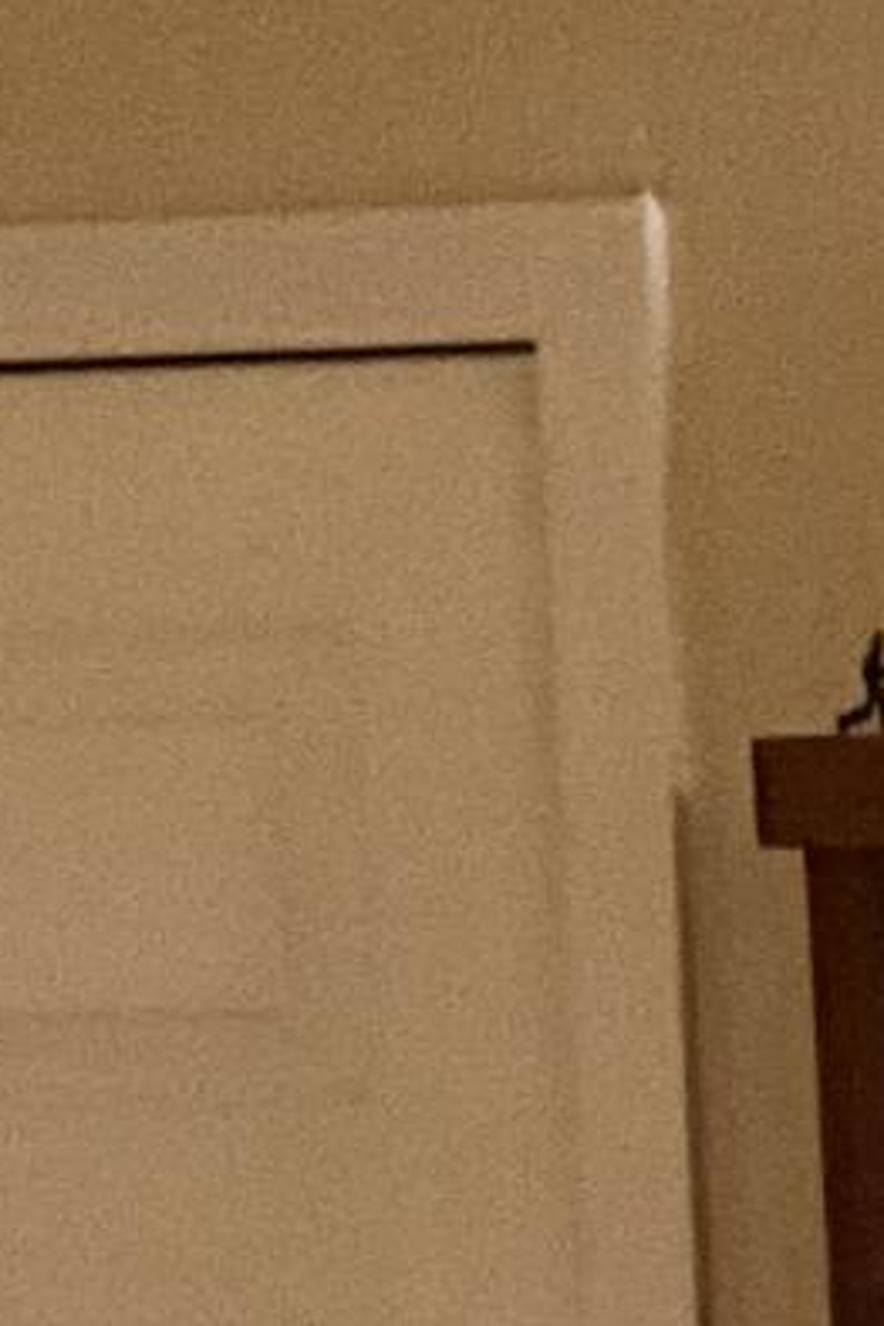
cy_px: 3188
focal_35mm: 230
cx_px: 2176
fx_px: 8471
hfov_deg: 5.7
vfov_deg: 8.2
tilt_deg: -10.8
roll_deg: +0.3
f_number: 1.8
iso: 250
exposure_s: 1/60
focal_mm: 3
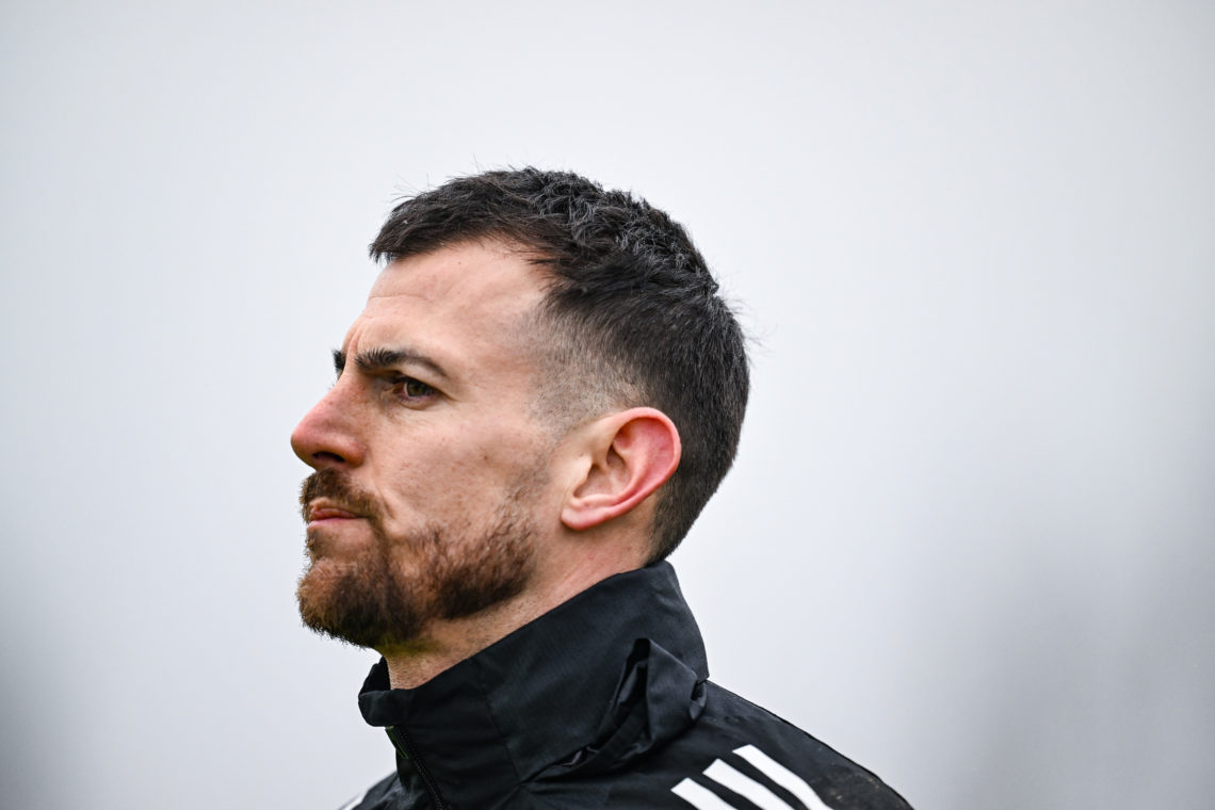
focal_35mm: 400
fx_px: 13499
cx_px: 608
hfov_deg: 5.2
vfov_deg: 3.4
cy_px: 405
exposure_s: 1/1600
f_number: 2.8
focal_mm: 400
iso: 1250
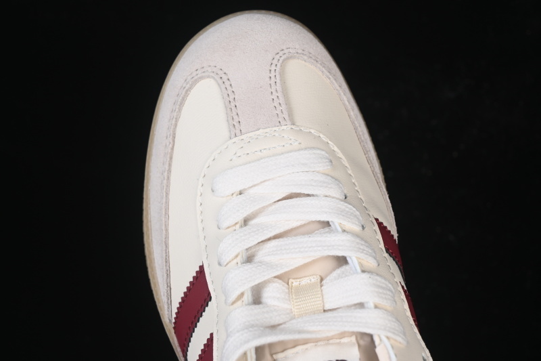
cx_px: 270
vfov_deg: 18.2
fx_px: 1127
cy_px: 180
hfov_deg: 27.0
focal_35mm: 75
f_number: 7.1
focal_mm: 50
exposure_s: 1/80
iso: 160
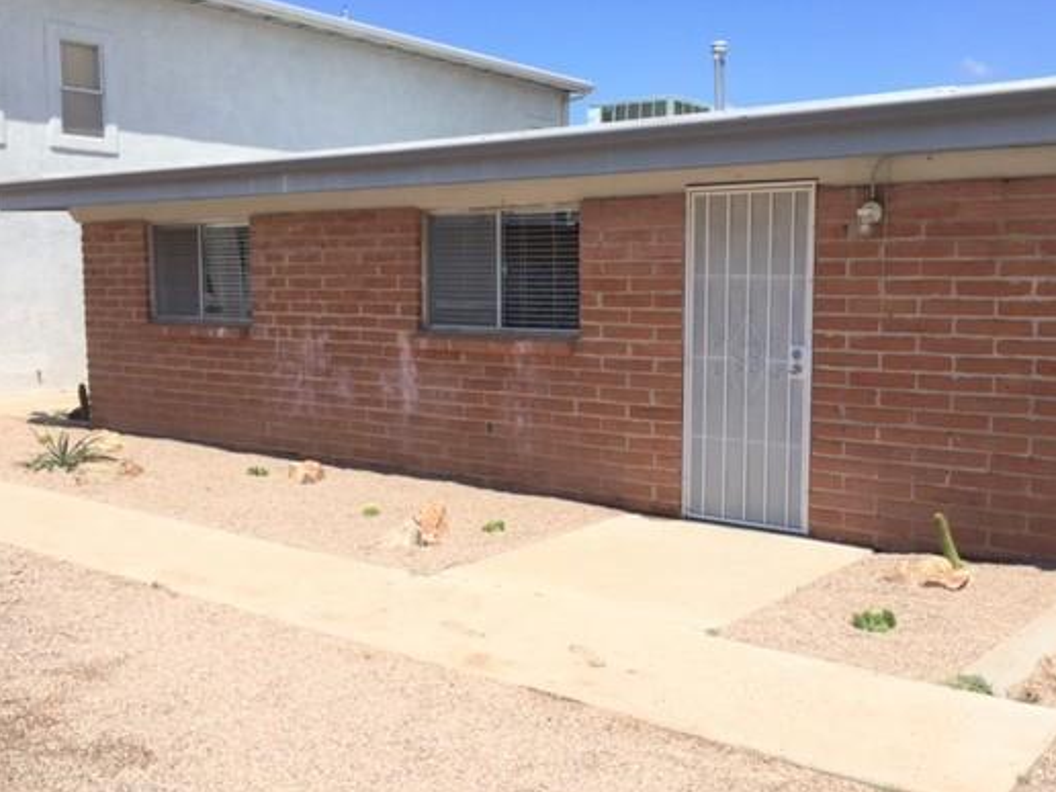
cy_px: 389
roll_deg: -0.9
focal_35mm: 36
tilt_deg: -5.5
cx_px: 616
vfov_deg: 39.7
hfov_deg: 51.1
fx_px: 1098
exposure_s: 1/2639
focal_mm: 4.15
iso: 32
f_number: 2.2
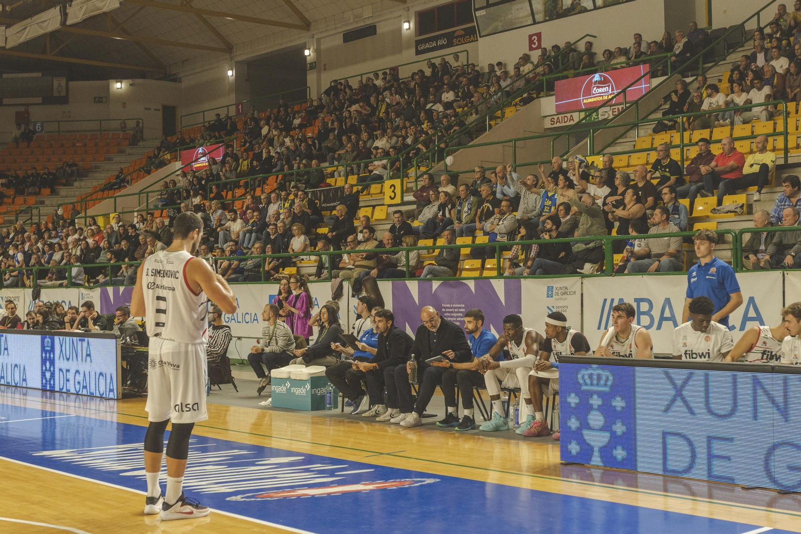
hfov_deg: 38.2
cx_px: 400
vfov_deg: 26.0
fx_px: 1157
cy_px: 267
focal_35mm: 52
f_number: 3.5
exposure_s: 1/320
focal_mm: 35
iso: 800
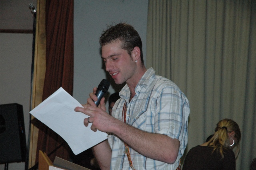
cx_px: 128
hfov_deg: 19.5
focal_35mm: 105
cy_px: 85
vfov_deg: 13.0
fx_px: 746
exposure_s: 1/60
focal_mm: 70
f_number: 5
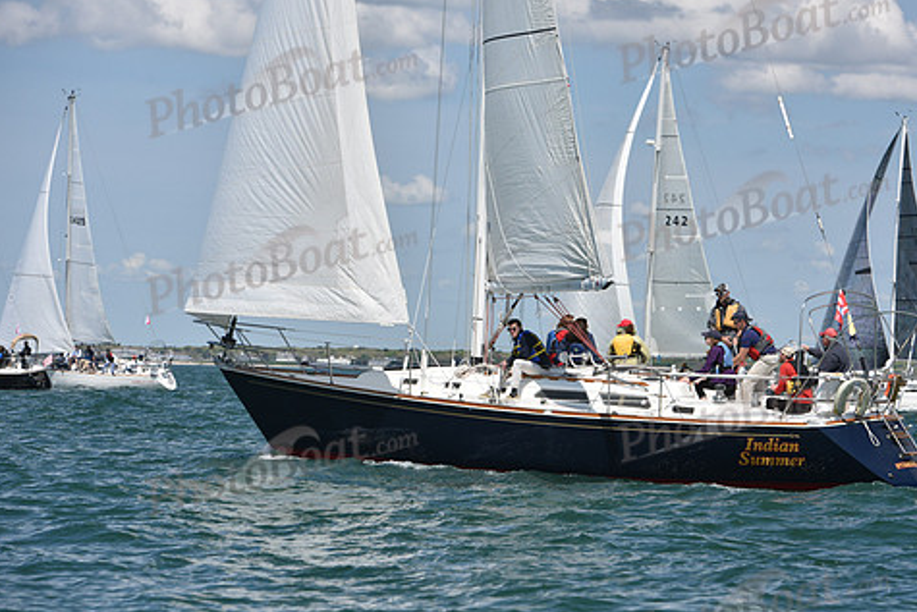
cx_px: 519
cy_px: 339
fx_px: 4357
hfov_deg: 12.0
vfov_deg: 8.0
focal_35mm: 171
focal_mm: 140
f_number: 6.3
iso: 320
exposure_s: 1/800
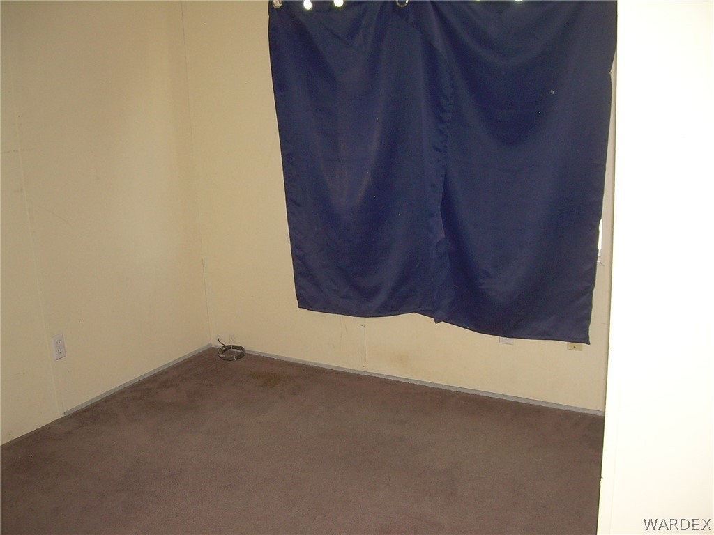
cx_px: 357
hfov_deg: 49.0
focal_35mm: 38
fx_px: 784
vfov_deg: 37.7
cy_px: 268
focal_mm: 6.3
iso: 130
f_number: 2.8
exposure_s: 1/60
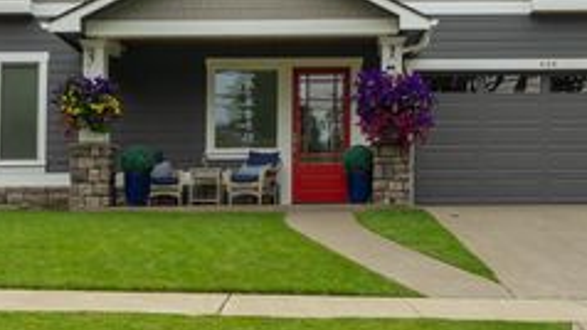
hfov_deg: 59.5
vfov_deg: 33.7
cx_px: 286
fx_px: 514
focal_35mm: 33
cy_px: 32
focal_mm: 15
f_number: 7.1
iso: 80
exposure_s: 1/60
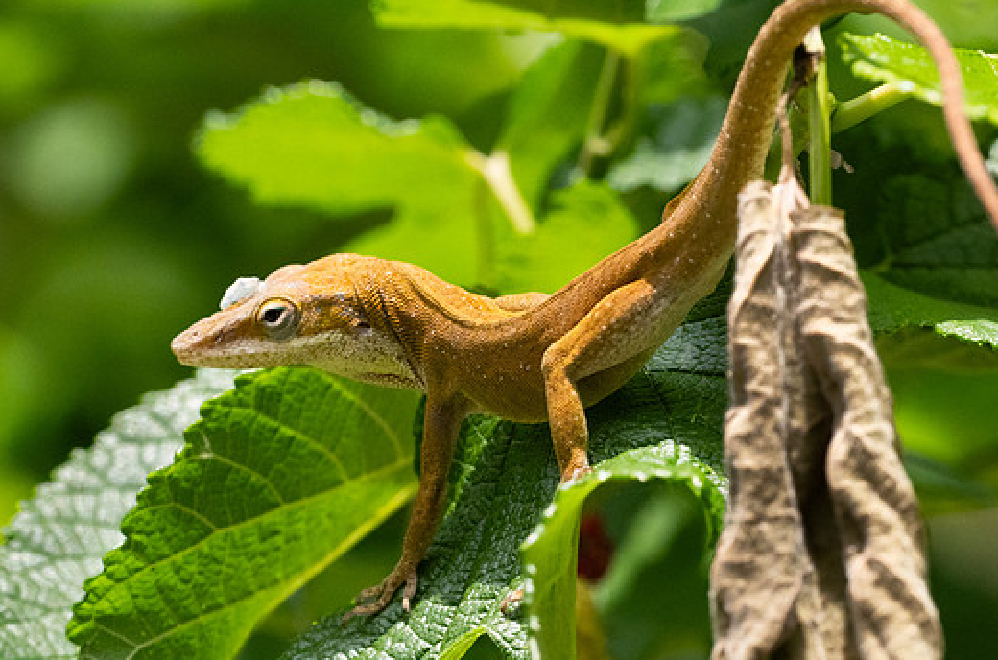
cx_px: 481
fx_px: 21322
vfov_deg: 1.8
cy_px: 406
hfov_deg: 2.7
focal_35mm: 771
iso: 1250
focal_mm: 300
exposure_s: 1/1600
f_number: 8
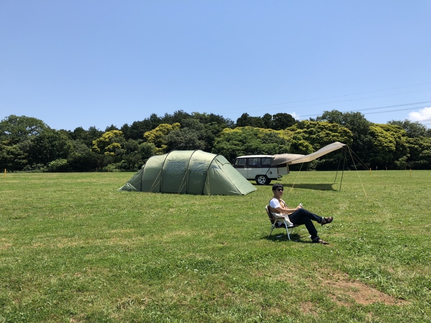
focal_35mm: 28
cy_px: 162
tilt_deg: +4.5
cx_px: 216
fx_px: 349
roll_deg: +1.4
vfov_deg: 49.7
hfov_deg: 63.4
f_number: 1.8
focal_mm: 4
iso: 20
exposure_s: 1/2000
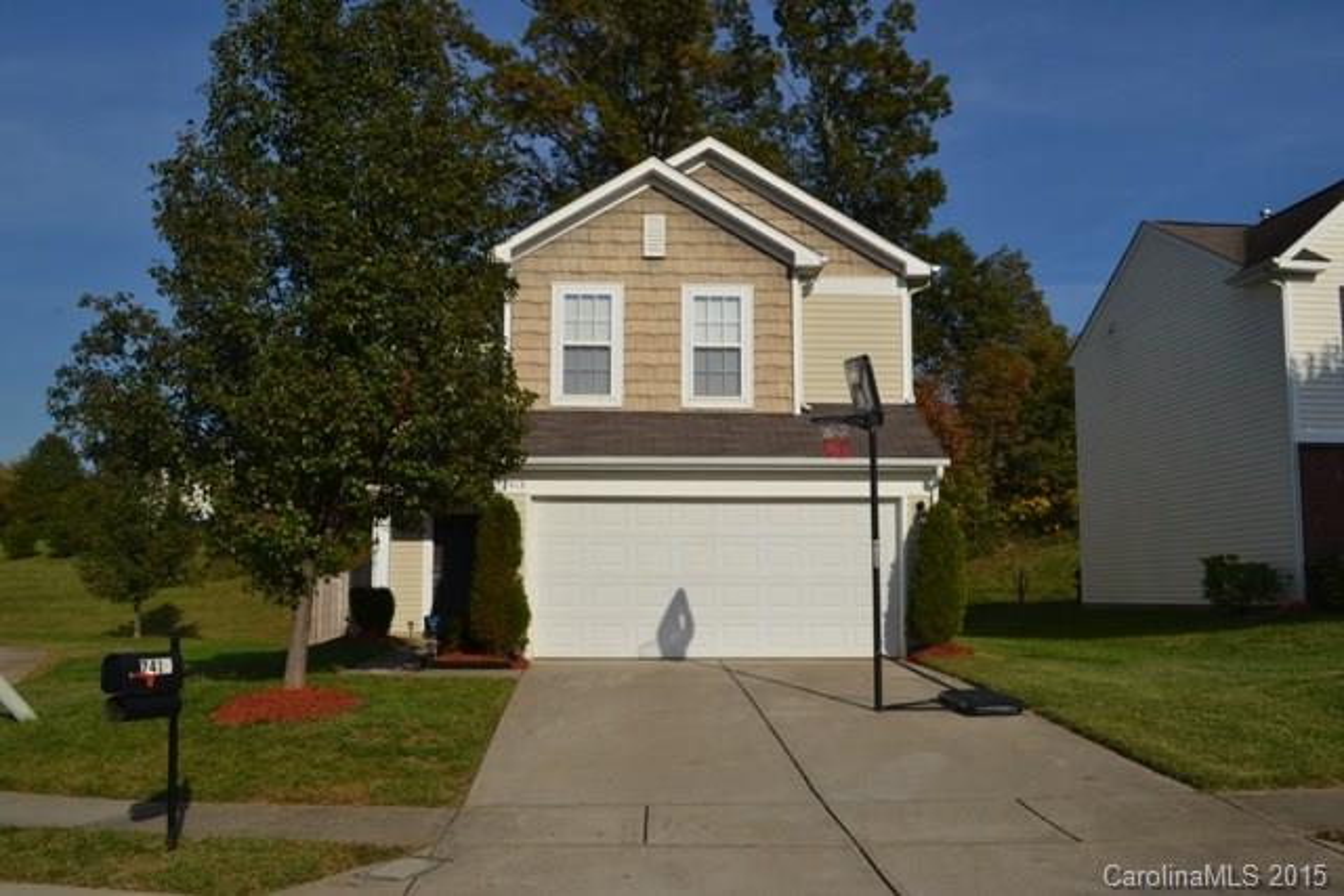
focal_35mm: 33
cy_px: 448
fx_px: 1232
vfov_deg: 40.0
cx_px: 672
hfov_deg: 57.2
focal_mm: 22
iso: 100
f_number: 13
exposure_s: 1/200
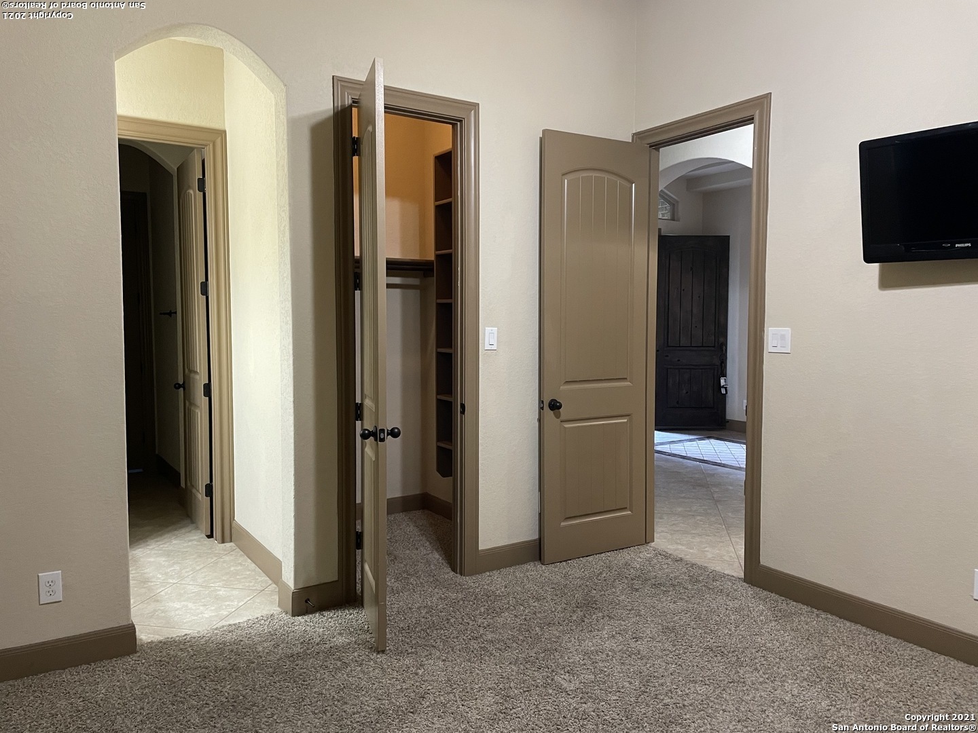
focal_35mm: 26
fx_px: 735
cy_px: 366
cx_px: 489
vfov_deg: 53.1
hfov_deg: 67.3
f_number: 1.6
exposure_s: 1/60
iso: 320
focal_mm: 4.2
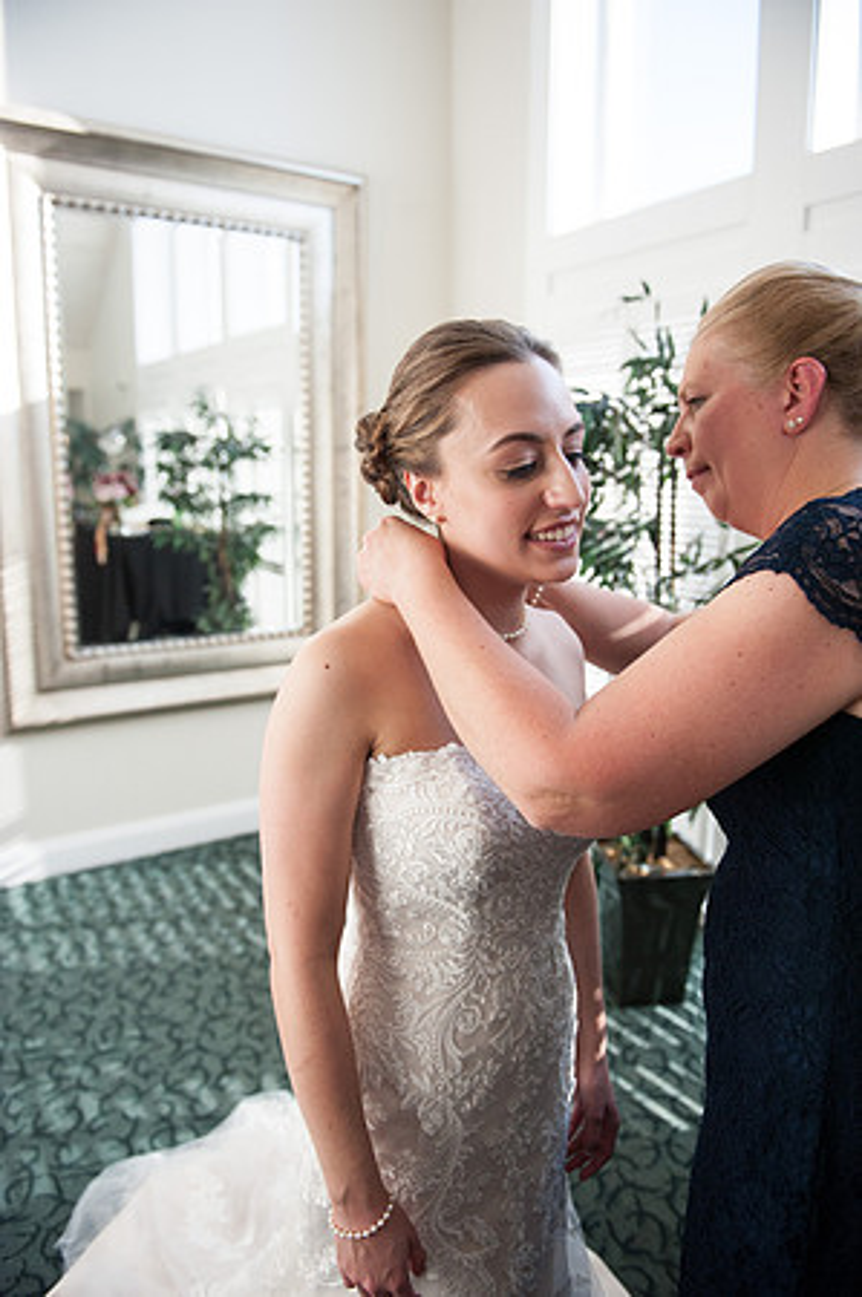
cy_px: 648
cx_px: 431
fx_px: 864
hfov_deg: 53.0
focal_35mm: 24
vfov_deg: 73.8
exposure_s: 1/3200
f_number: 2.8
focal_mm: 24
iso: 1000
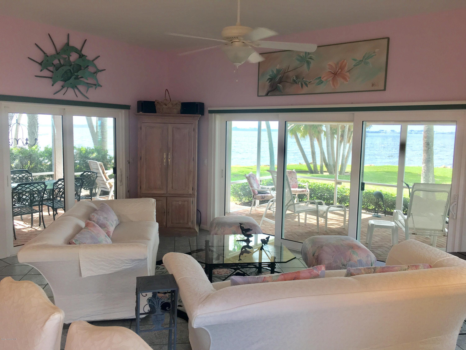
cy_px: 175
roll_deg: -1.7
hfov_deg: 61.7
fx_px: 390
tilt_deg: -5.6
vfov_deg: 48.2
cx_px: 233
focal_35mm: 29
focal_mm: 4.15
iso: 32
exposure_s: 1/60
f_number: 2.2
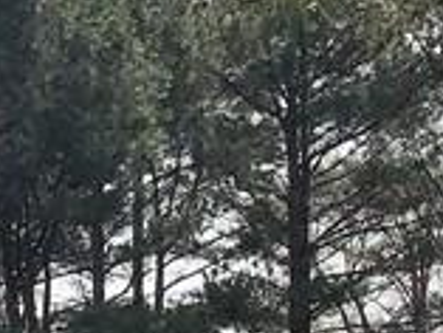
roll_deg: -0.4
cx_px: -790
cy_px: 604
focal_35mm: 189
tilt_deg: +3.0
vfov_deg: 7.6
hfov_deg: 8.9
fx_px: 2421
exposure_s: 1/3597
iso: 32
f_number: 2.2
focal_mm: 4.15
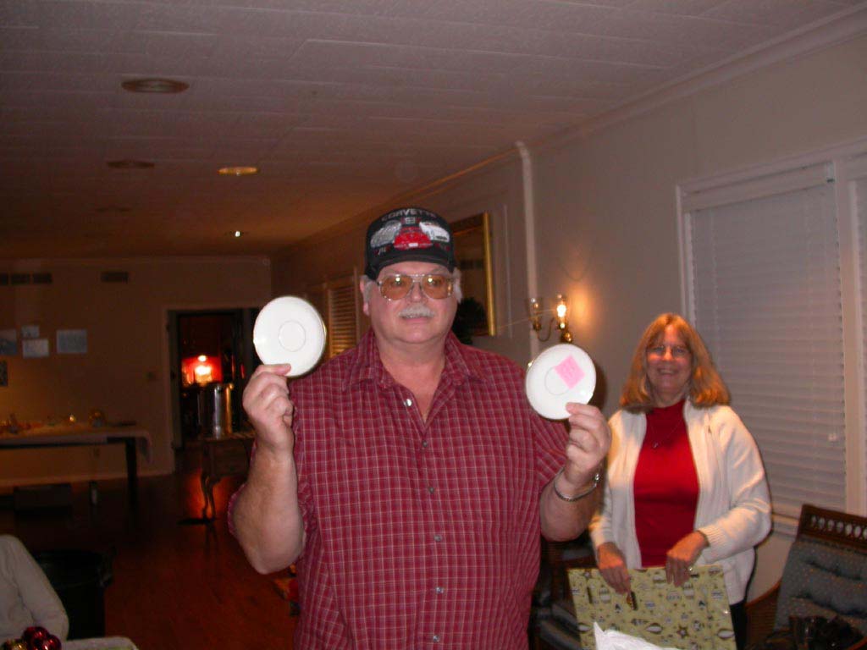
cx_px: 434
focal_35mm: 38
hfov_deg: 49.0
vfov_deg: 37.7
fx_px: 952
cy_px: 325
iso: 100
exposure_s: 1/60
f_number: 2.6
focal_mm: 7.85
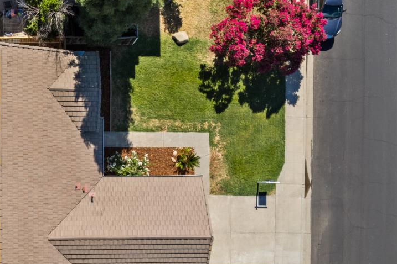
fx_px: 507
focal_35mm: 46
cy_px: 184
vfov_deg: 29.0
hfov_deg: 39.0
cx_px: 22
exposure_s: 1/160
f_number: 2.8
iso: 120
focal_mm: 8.38
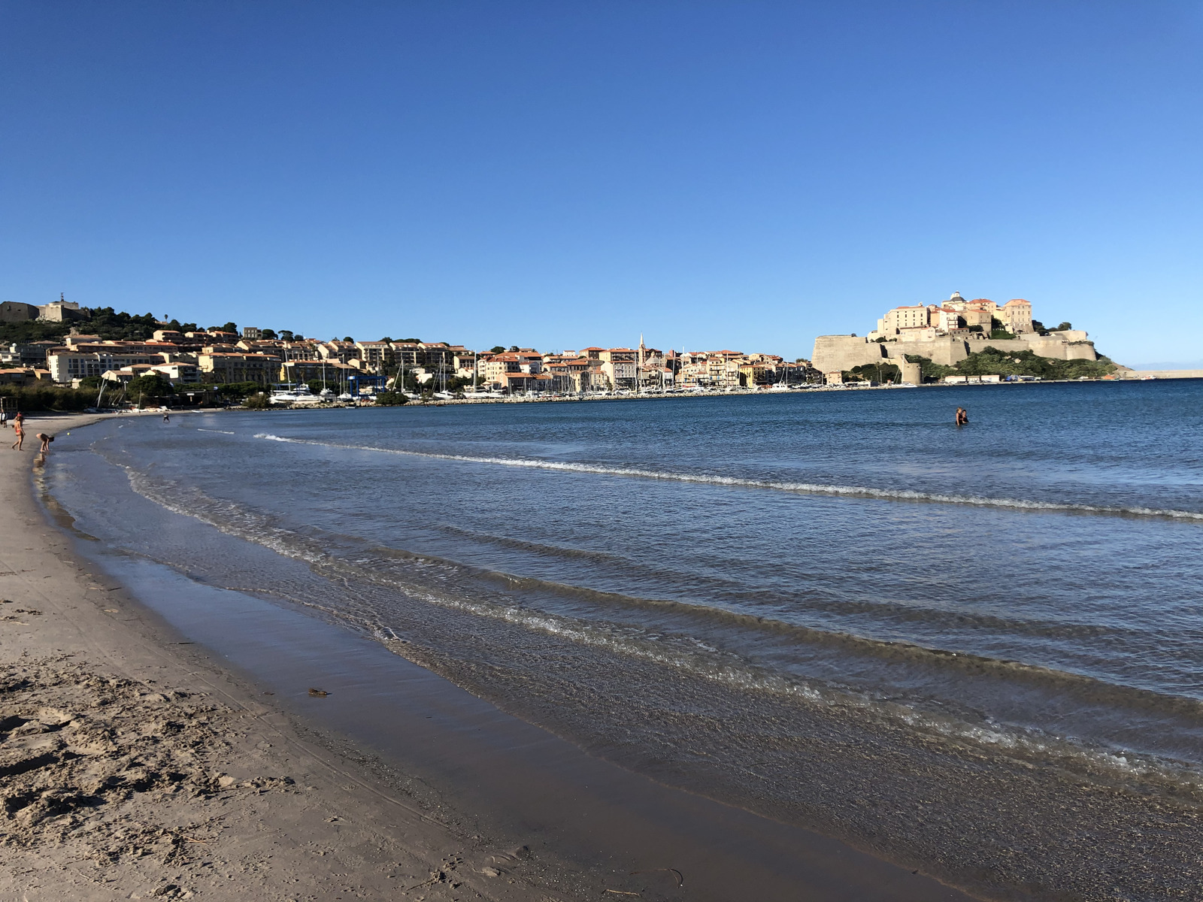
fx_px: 973
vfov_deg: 49.7
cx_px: 602
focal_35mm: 28
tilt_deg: -3.9
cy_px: 451
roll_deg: +2.6
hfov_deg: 63.4
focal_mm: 4
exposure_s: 1/2703
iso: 20
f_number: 1.8
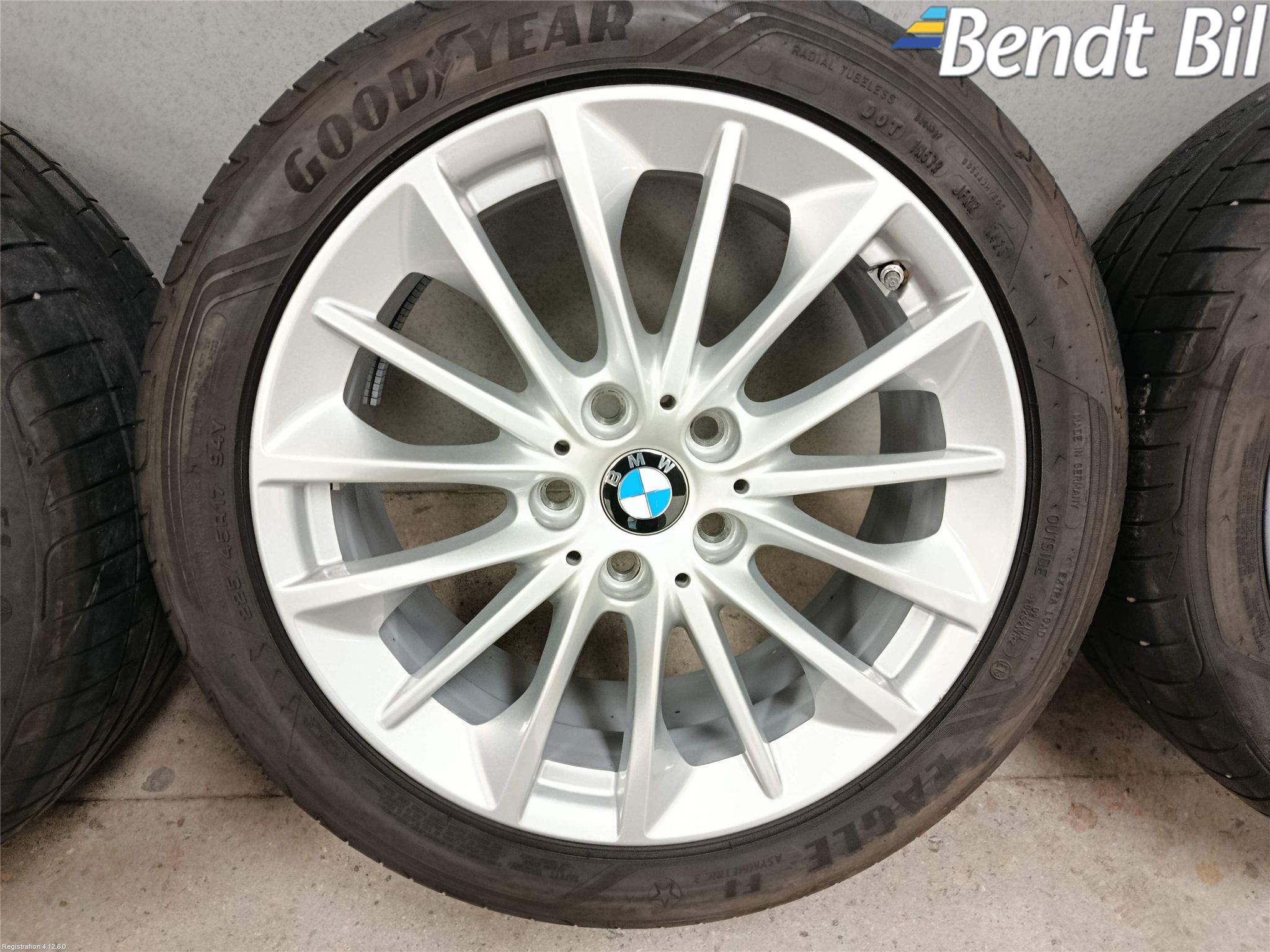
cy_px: 476
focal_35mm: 24
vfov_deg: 56.8
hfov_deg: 71.6
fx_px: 881
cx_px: 635
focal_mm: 5.24
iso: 1374
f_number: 1.7
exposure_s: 1/25
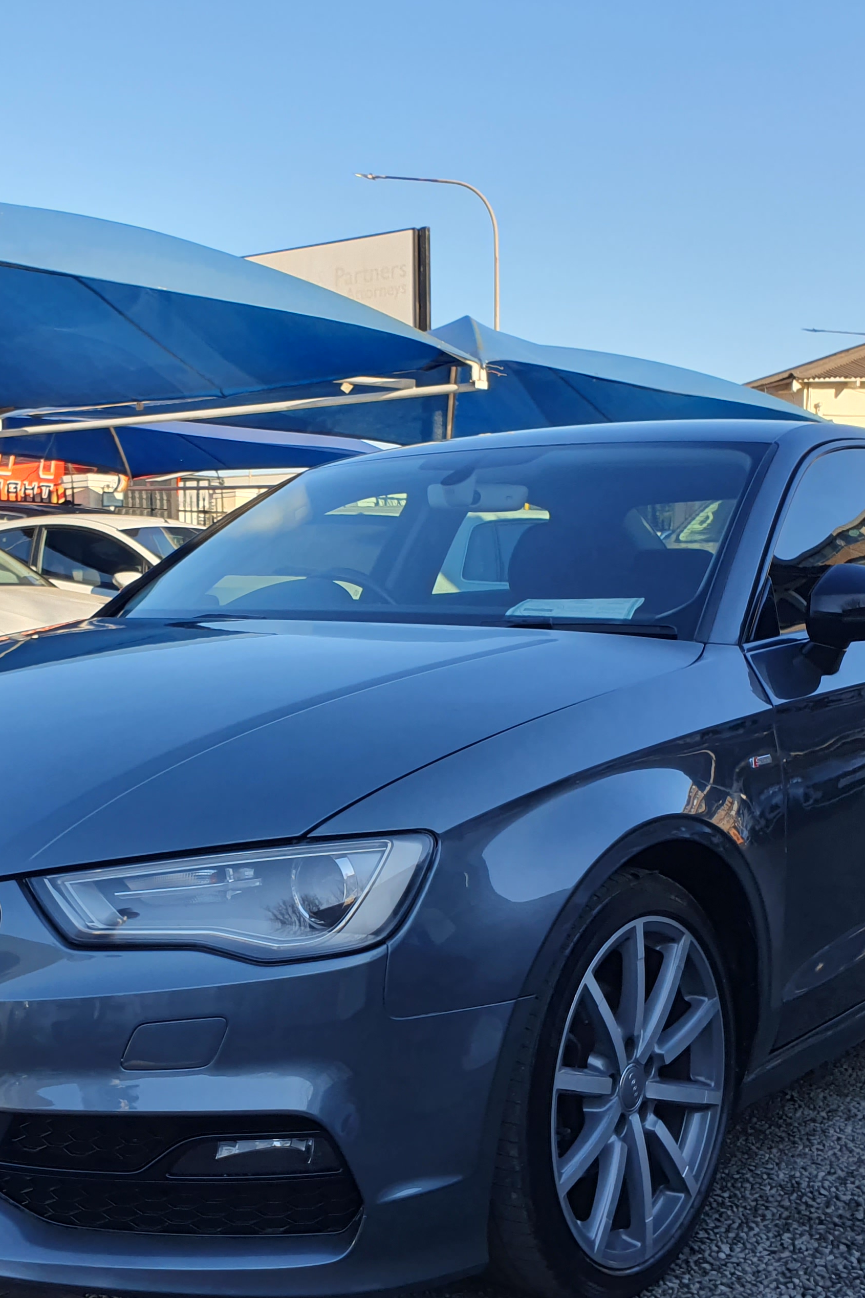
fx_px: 1550
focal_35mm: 43
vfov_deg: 45.3
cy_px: 748
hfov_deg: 31.0
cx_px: 308
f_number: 2.4
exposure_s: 1/424
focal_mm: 4.32
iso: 50
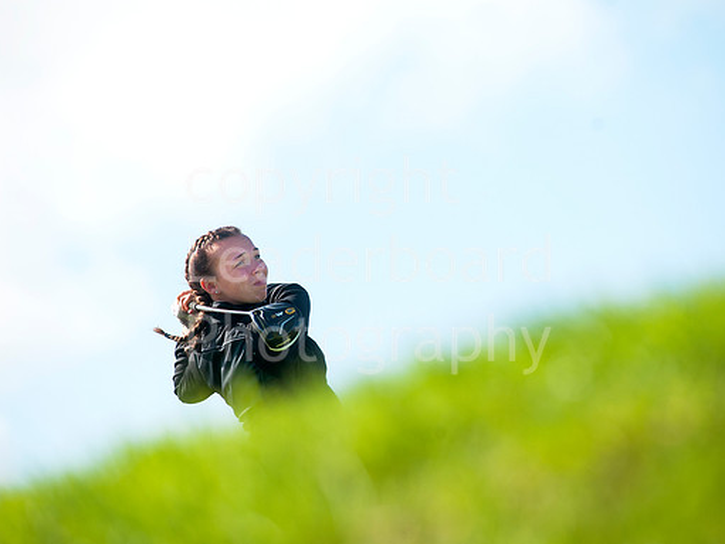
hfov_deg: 6.1
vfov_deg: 4.6
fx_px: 6854
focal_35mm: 327
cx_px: 372
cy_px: 272
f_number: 6.3
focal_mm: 300
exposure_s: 1/3200
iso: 500
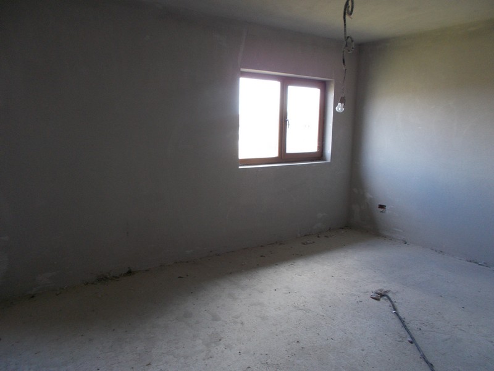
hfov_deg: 67.3
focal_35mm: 26
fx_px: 371
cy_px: 186
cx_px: 247
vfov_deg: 53.1
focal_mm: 4.6
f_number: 3.2
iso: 140
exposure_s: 1/25
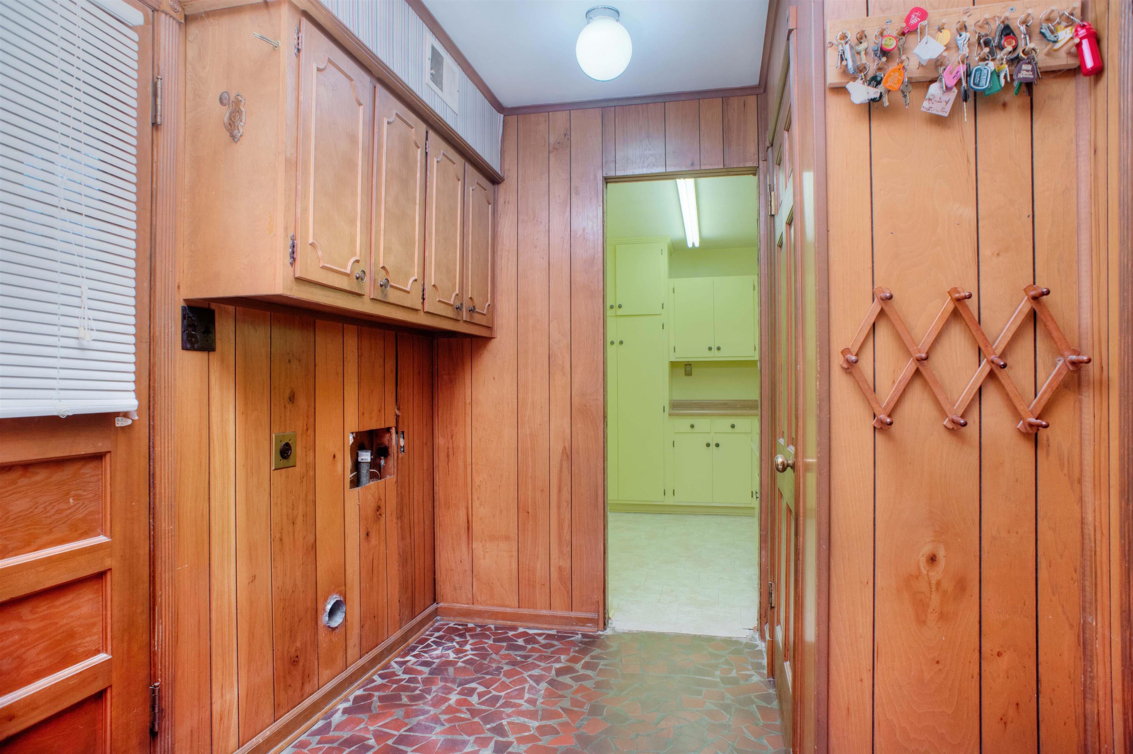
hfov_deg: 84.0
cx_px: 566
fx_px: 629
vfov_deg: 61.9
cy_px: 377
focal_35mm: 20
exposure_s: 1/100
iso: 400
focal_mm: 20
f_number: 8
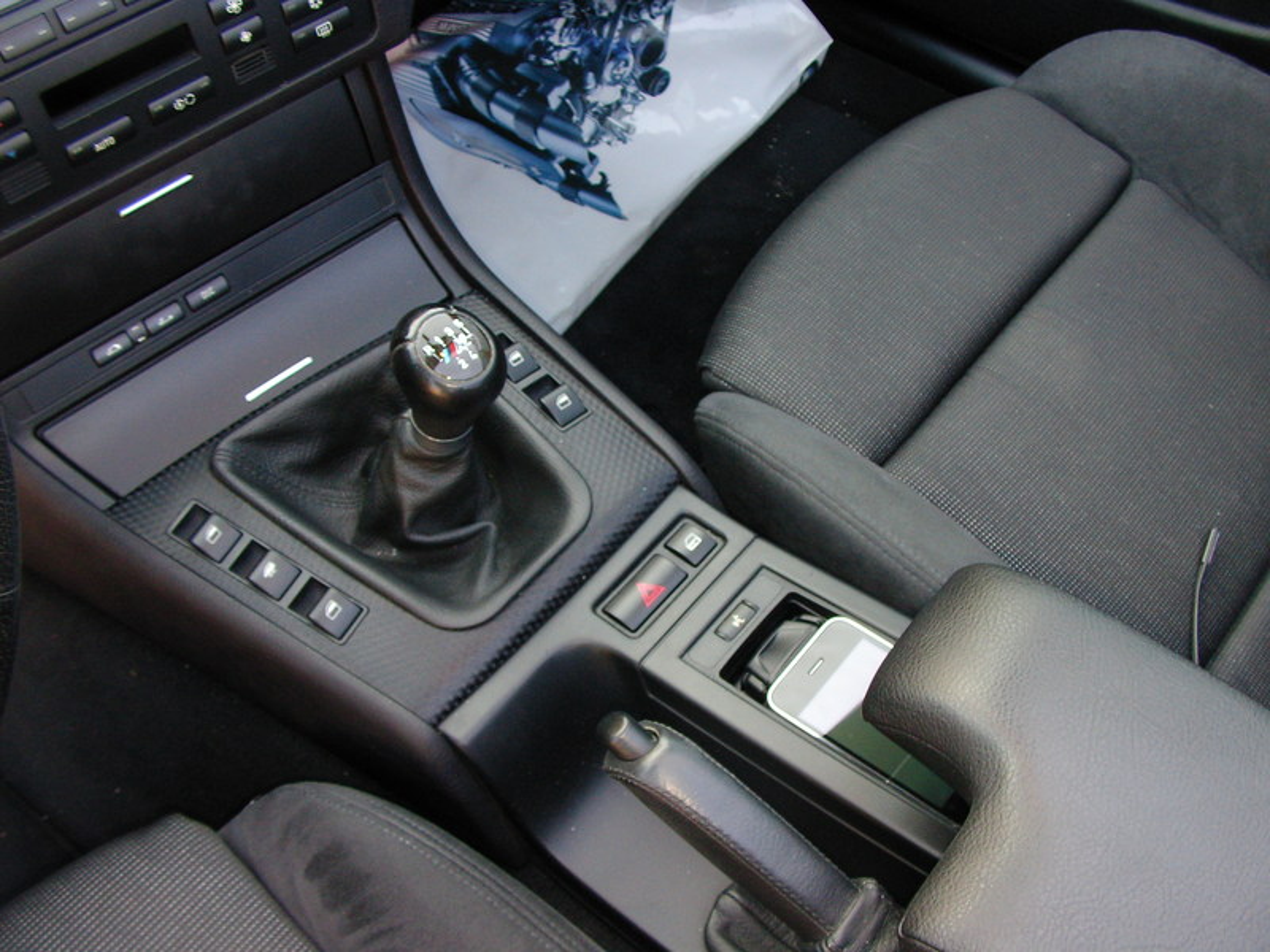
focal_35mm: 38
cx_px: 635
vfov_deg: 37.7
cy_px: 476
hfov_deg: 49.0
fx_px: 1394
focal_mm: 5.8
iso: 100
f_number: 3.5
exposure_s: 1/30
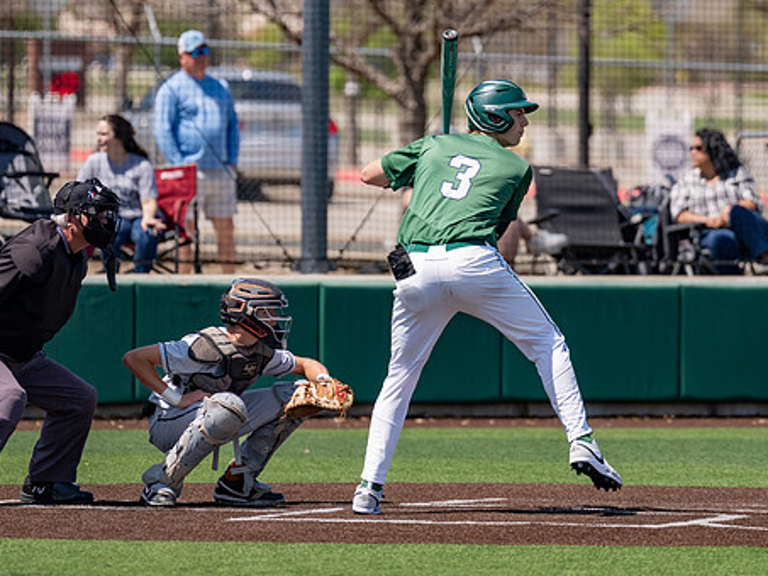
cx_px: 466
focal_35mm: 404
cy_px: 227
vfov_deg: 3.7
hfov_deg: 4.9
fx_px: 8966
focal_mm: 280
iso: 320
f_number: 4
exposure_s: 1/4000
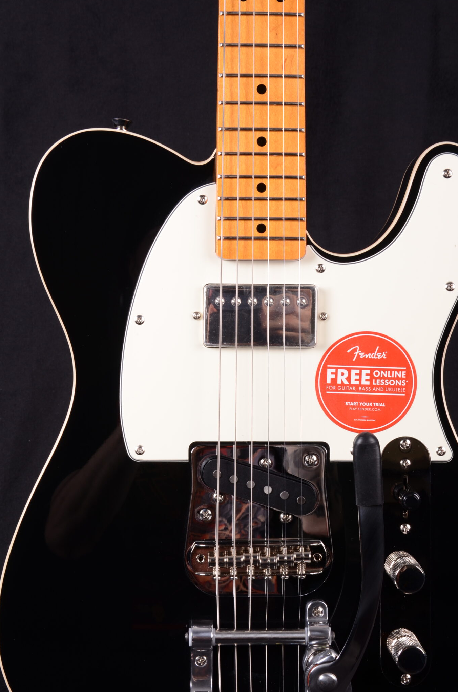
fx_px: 1226
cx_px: 259
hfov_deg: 21.1
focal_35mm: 64
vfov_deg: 31.4
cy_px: 383
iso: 200
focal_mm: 34
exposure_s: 1/200
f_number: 13
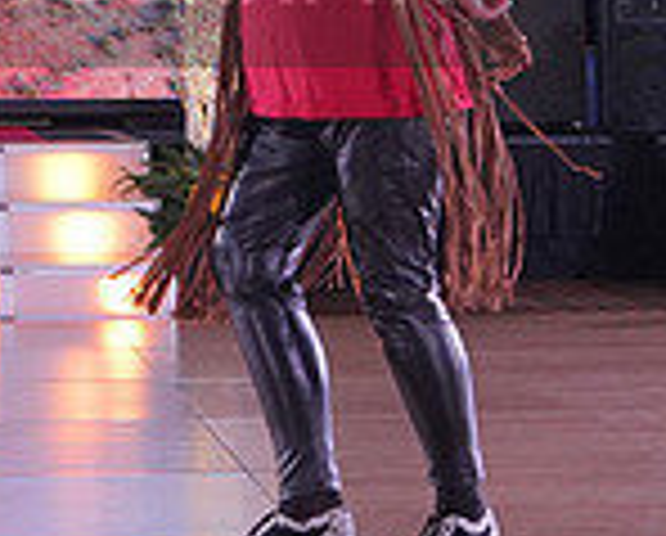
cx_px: 32
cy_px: -52
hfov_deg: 12.4
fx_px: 3042
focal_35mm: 154
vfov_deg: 10.0
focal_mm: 28
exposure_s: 1/400
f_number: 4
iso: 1600
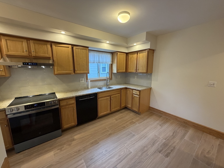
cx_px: 112
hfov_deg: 102.1
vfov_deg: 85.7
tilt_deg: -9.8
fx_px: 91
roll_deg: +0.6
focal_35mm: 14
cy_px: 84
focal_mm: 2.22
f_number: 2.2
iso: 320
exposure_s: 1/60
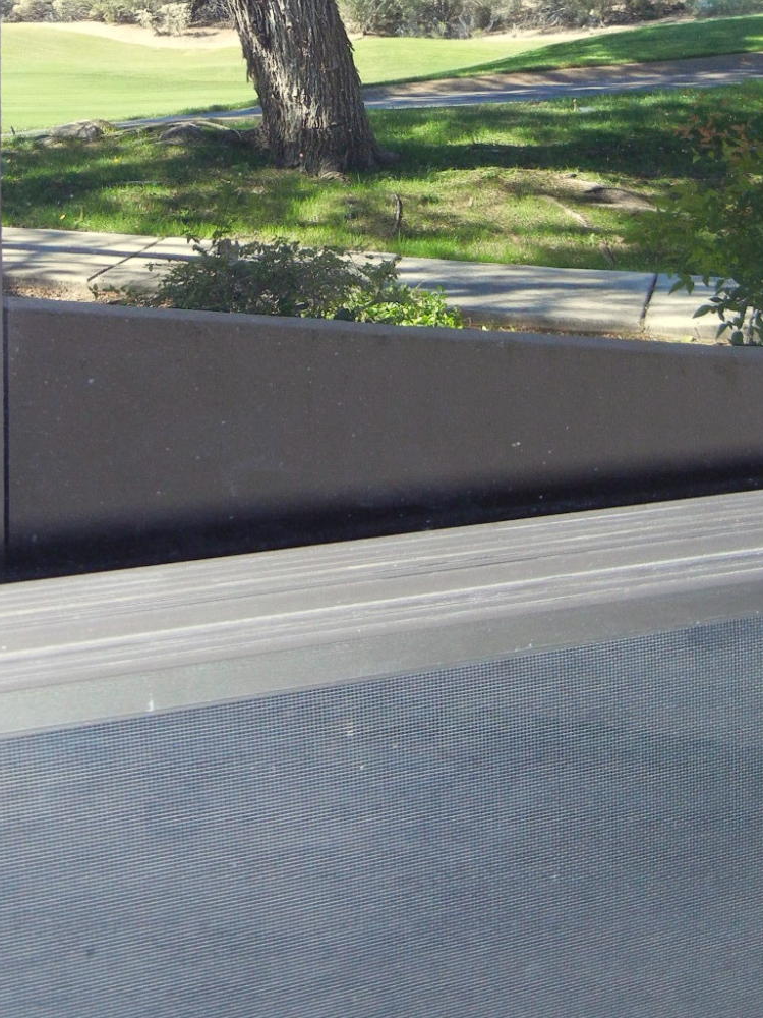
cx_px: 399
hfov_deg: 24.4
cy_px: 138
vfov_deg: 31.0
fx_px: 1763
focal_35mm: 60
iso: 230
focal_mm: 5.4
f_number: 3.5
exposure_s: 1/534
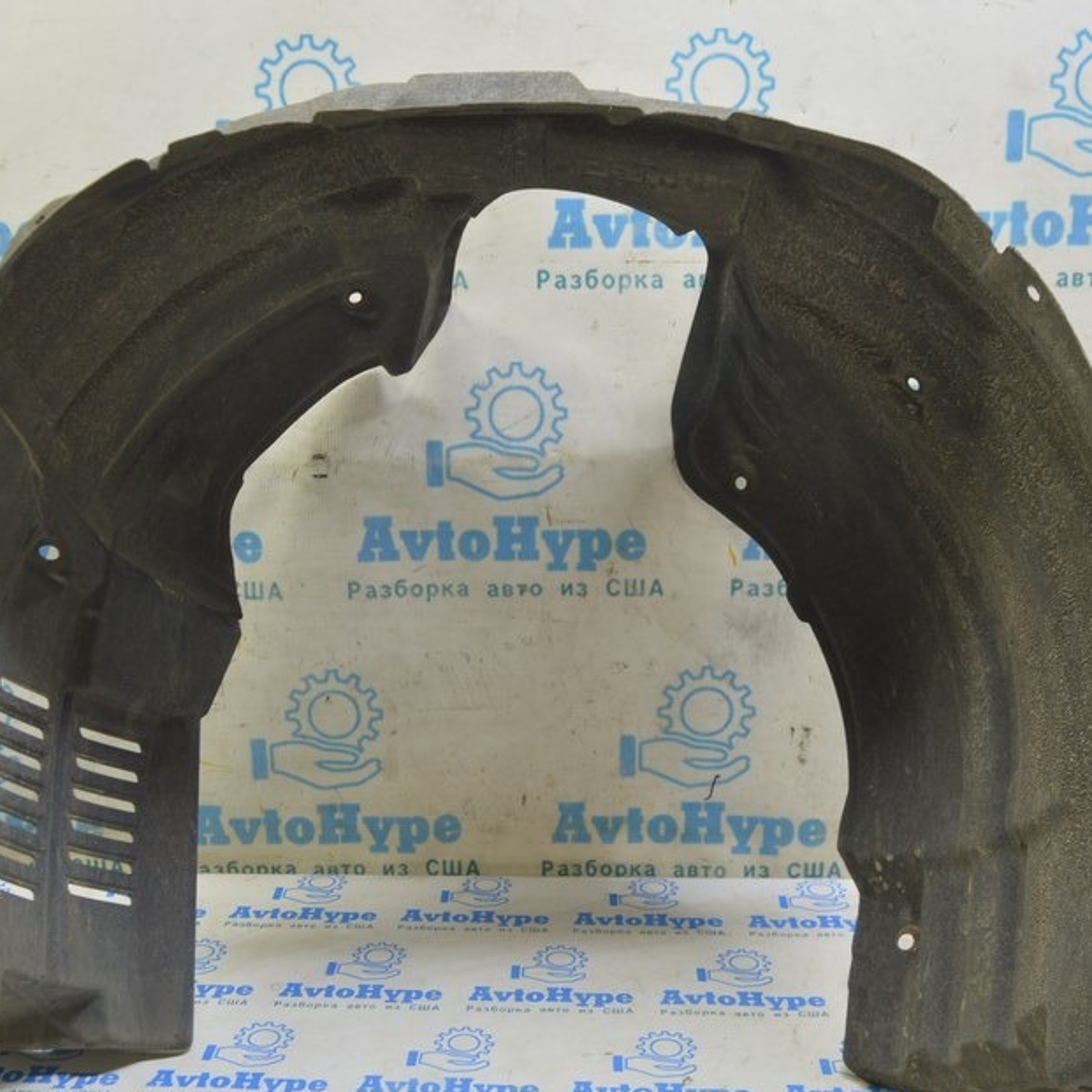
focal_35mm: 42
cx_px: 498
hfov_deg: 40.0
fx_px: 1499
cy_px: 557
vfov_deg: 40.0
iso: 400
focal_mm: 20
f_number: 5.6
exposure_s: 1/15
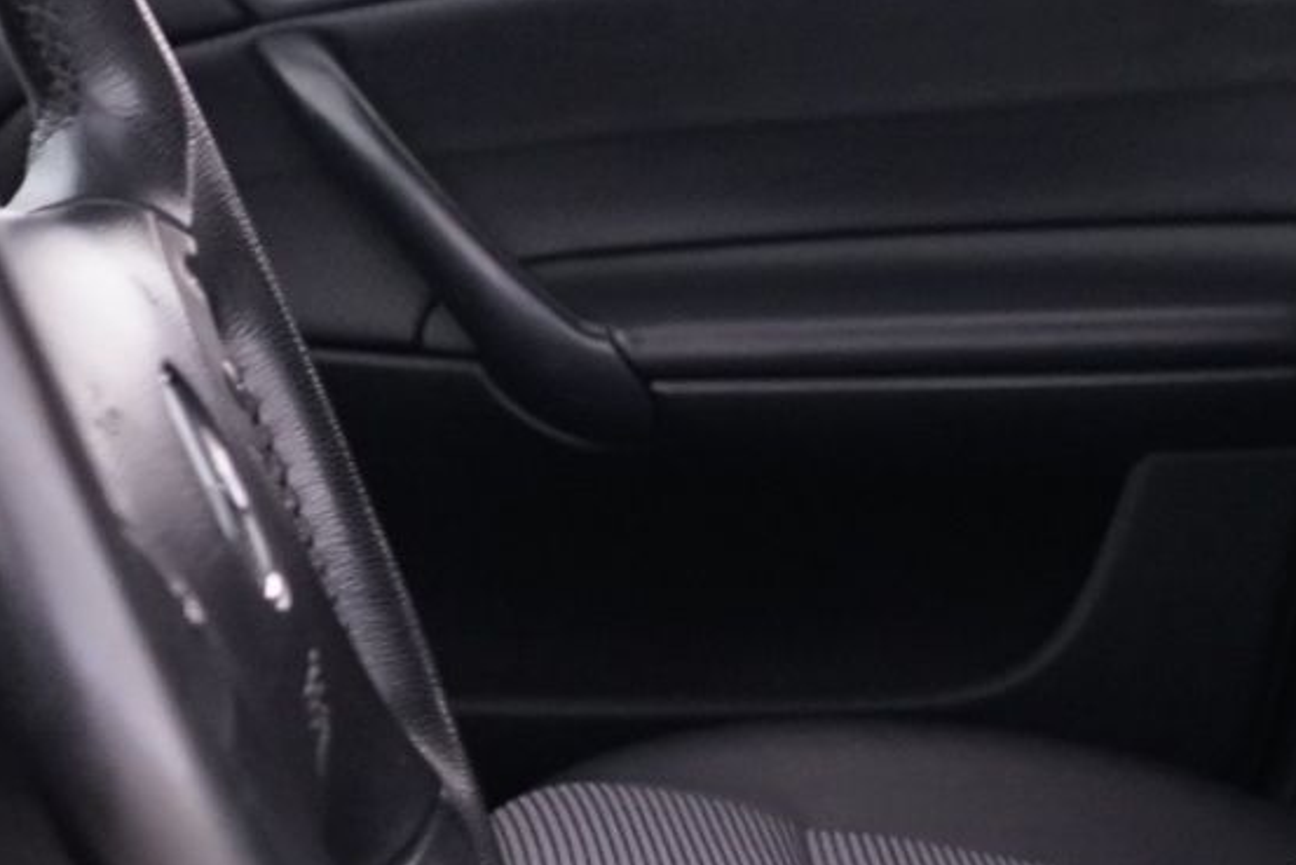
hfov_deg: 15.3
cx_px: 1366
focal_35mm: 131
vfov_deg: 10.3
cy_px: 1117
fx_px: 4717
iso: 1250
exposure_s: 1/8
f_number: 3.5
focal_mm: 29
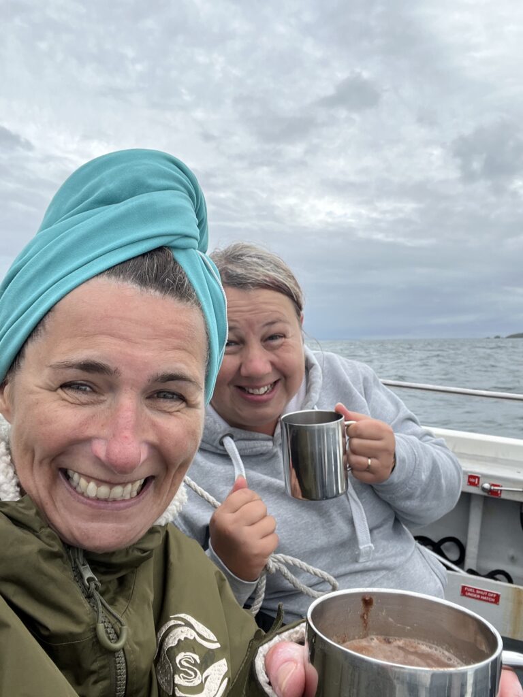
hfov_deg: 46.8
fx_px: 604
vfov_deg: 60.0
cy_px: 348
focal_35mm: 30
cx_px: 262
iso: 32
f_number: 2.2
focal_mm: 2.71
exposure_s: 1/252
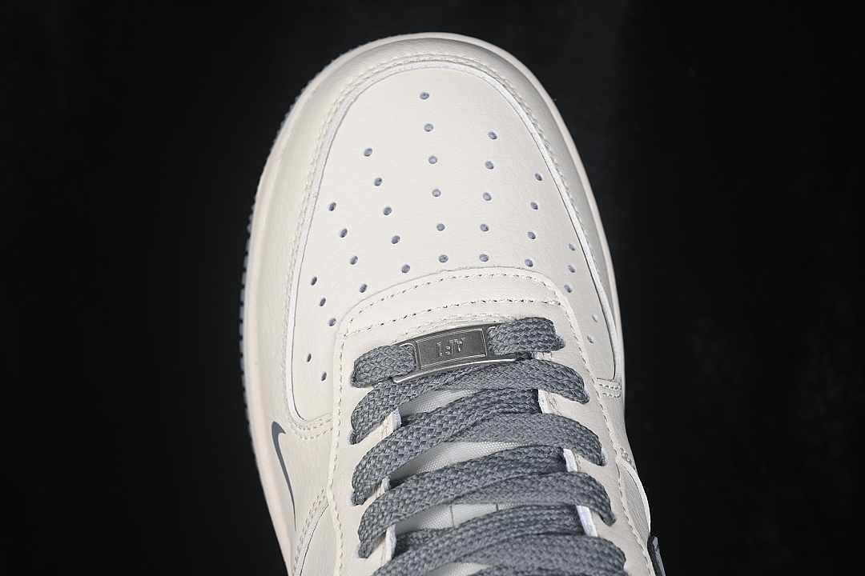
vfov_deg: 18.2
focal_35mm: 75
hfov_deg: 27.0
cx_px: 432
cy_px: 288
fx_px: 1802
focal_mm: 50
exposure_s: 1/80
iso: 160
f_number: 7.1
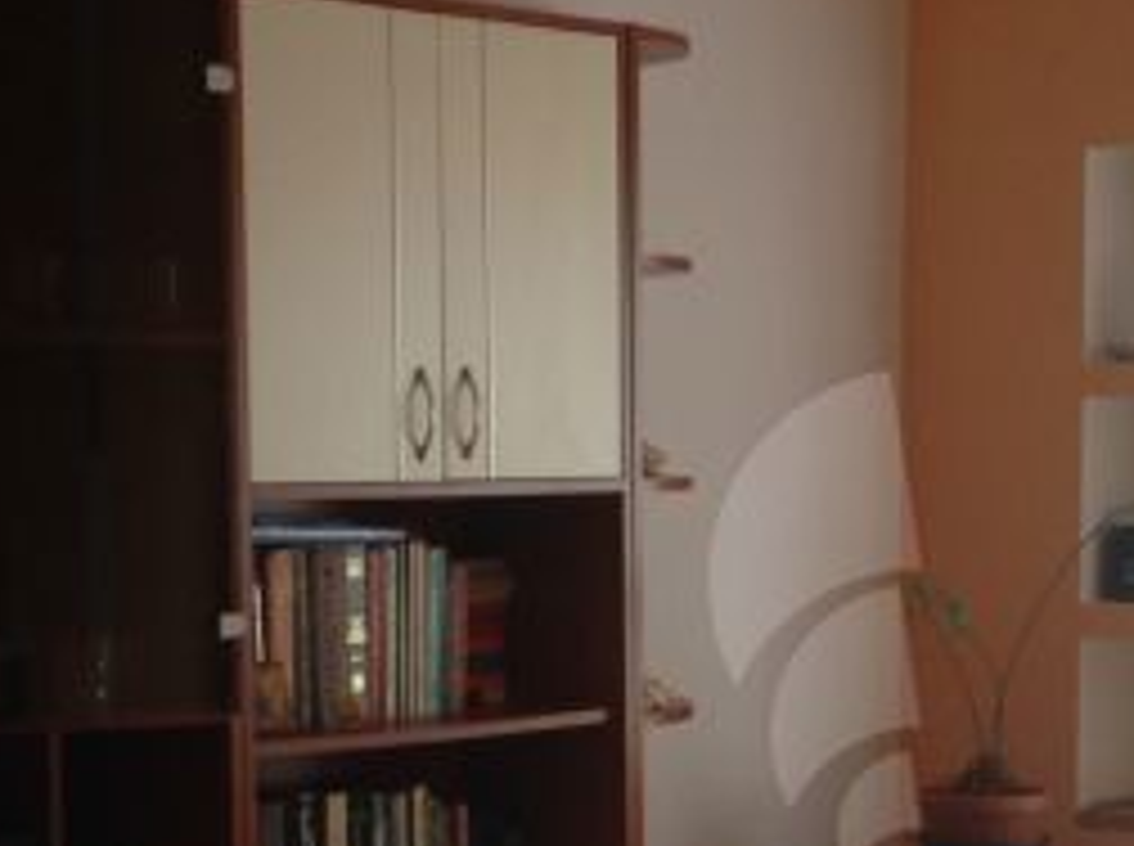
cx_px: 864
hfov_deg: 17.6
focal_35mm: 111
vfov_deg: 13.2
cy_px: 745
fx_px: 3629
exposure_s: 1/15
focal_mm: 4.28
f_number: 2.4
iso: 64
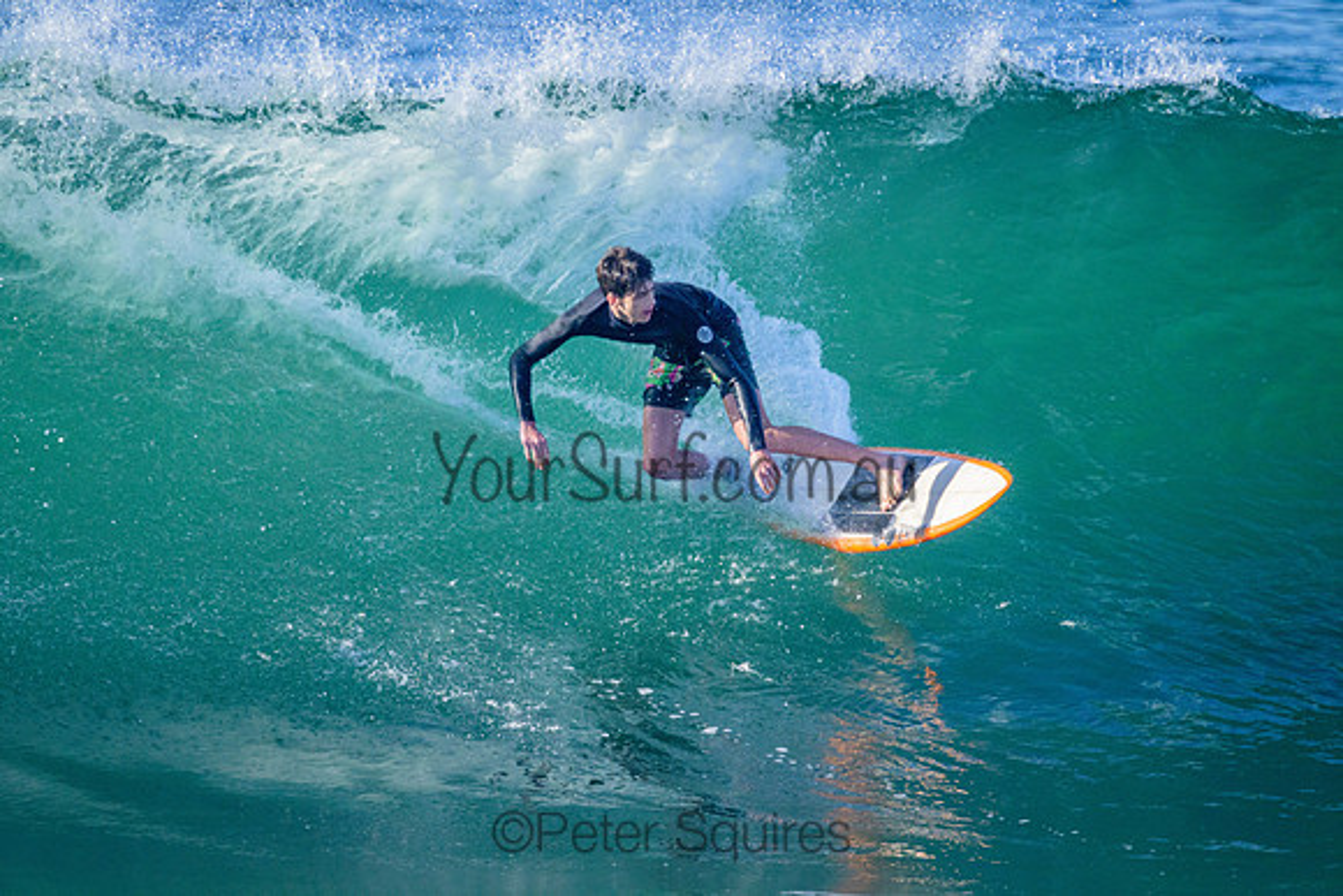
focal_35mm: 800
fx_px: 29850
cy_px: 448
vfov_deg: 1.7
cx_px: 672
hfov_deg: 2.6
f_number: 11
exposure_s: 1/2000
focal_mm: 800
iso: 2200
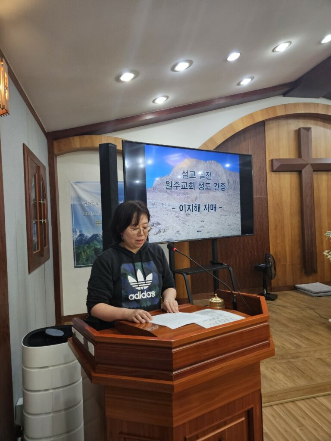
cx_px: 166
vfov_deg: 73.9
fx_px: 293
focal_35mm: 23
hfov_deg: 58.9
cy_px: 220
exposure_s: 1/120
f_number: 1.8
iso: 200
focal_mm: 5.4
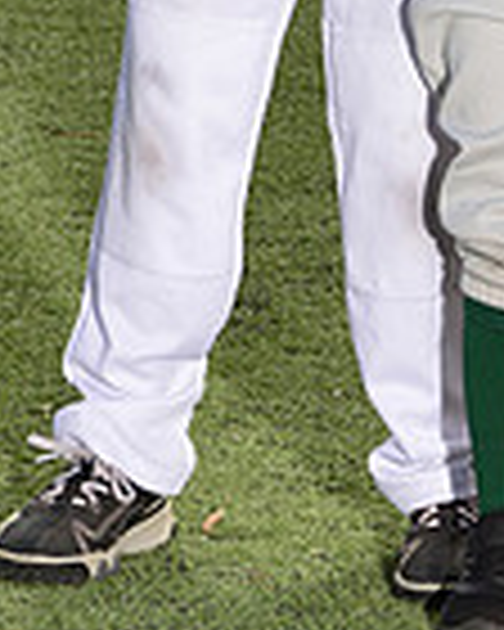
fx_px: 6228
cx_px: 785
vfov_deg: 5.7
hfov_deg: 4.6
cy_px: -297
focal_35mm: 334
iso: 125
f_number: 11
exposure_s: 1/200
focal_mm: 86
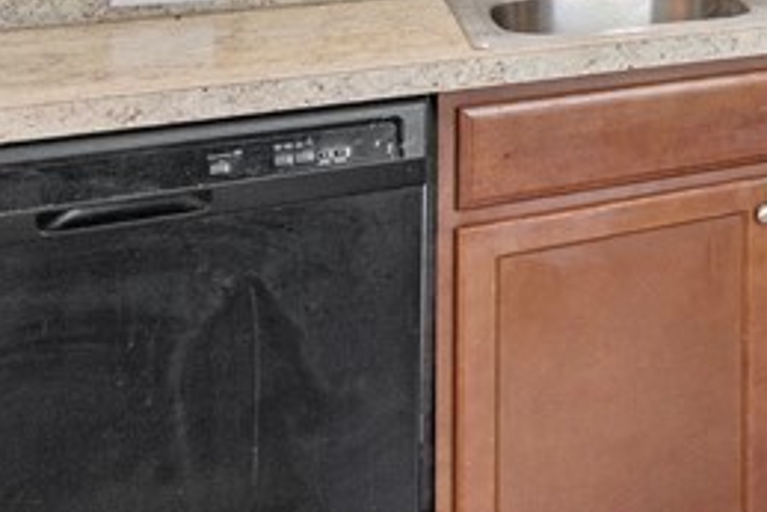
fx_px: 1428
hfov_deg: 20.9
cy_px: -266
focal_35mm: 67
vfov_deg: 18.0
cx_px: 1368
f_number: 8
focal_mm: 16
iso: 400
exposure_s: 1/15
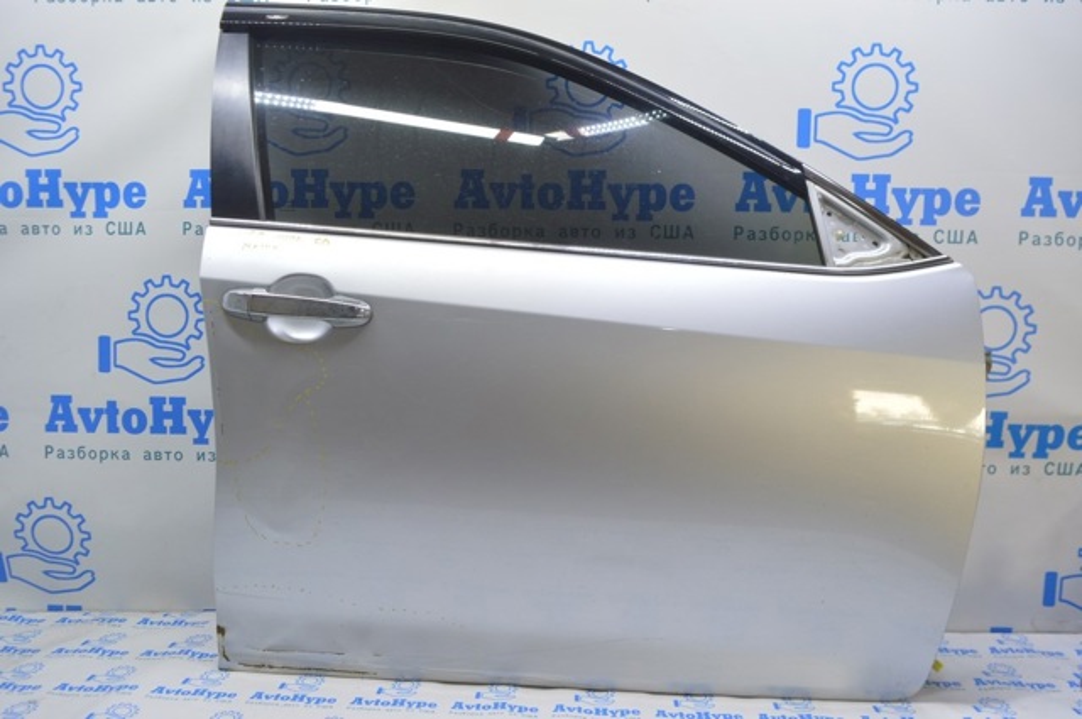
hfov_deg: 62.0
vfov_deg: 43.5
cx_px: 541
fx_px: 901
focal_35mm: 30
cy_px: 360
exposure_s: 1/20
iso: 400
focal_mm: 20
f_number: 5.6
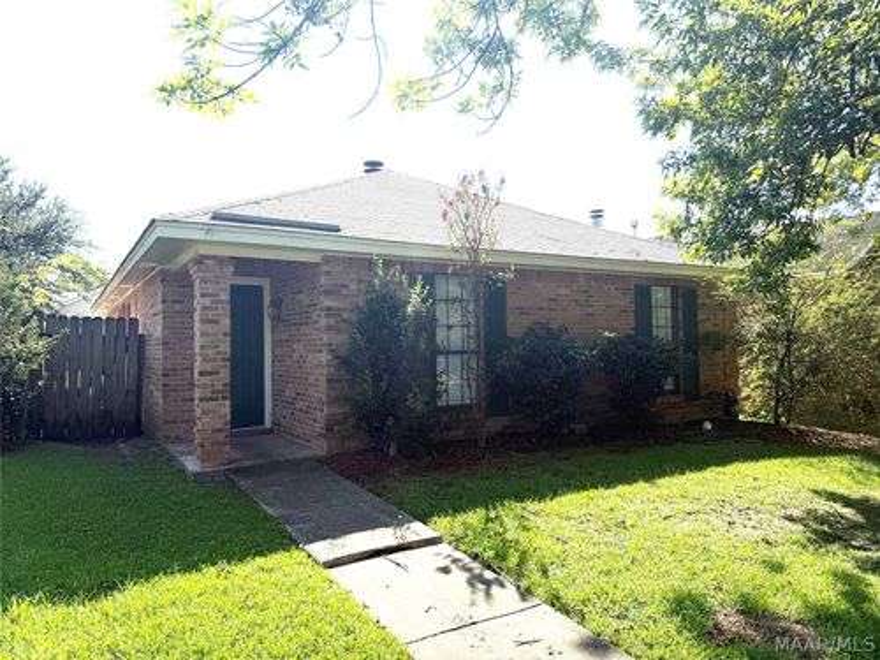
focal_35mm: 24
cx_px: 440
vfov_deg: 56.8
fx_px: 610
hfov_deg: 71.6
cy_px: 330
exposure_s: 1/5319
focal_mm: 6.76
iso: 100
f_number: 1.78
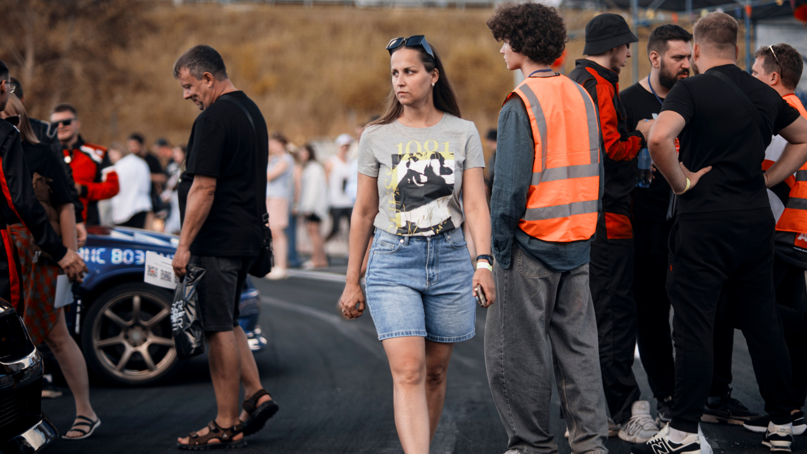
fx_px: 1905
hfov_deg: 23.9
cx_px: 404
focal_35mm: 89
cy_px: 185
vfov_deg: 13.6
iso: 250
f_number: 1.8
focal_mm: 85
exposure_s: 1/160
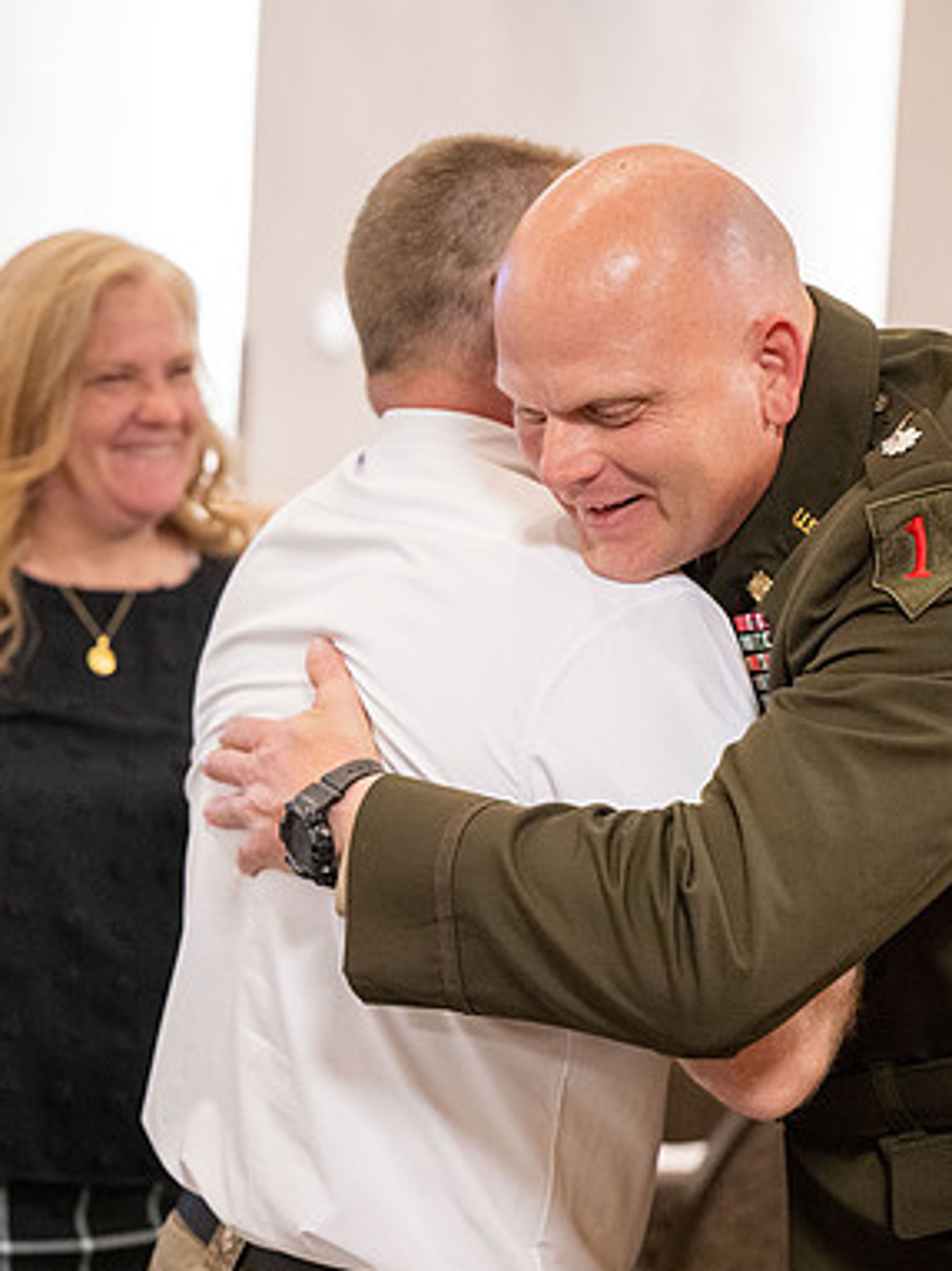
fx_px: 3742
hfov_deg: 14.5
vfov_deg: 19.3
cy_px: 636
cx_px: 388
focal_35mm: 102
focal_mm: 70
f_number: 2.8
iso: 5000
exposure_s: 1/200
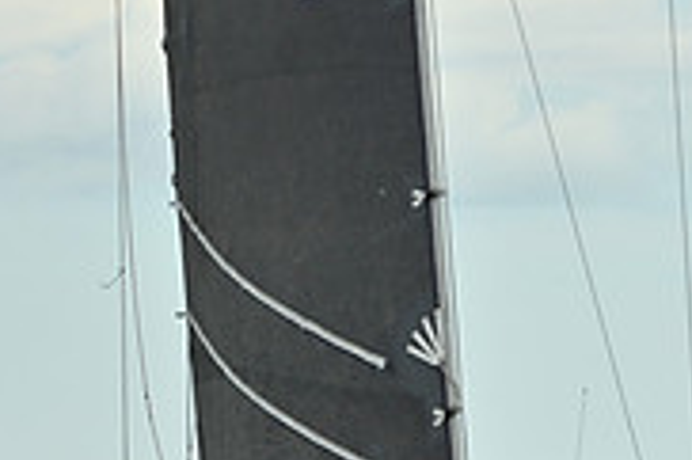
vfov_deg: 2.1
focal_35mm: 638
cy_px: 542
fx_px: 12252
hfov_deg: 3.2
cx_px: 483
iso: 250
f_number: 9
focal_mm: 200
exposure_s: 1/640
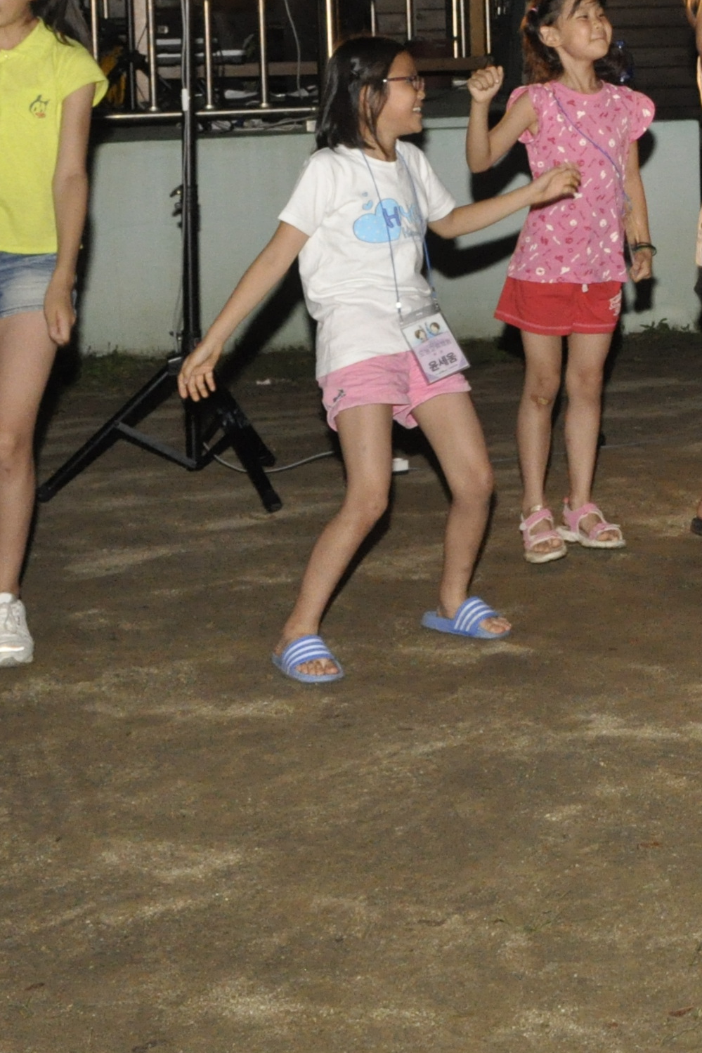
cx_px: 1085
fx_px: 2382
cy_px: 110
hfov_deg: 15.4
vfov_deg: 24.2
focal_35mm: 81
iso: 1600
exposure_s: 1/60
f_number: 7.1
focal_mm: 19
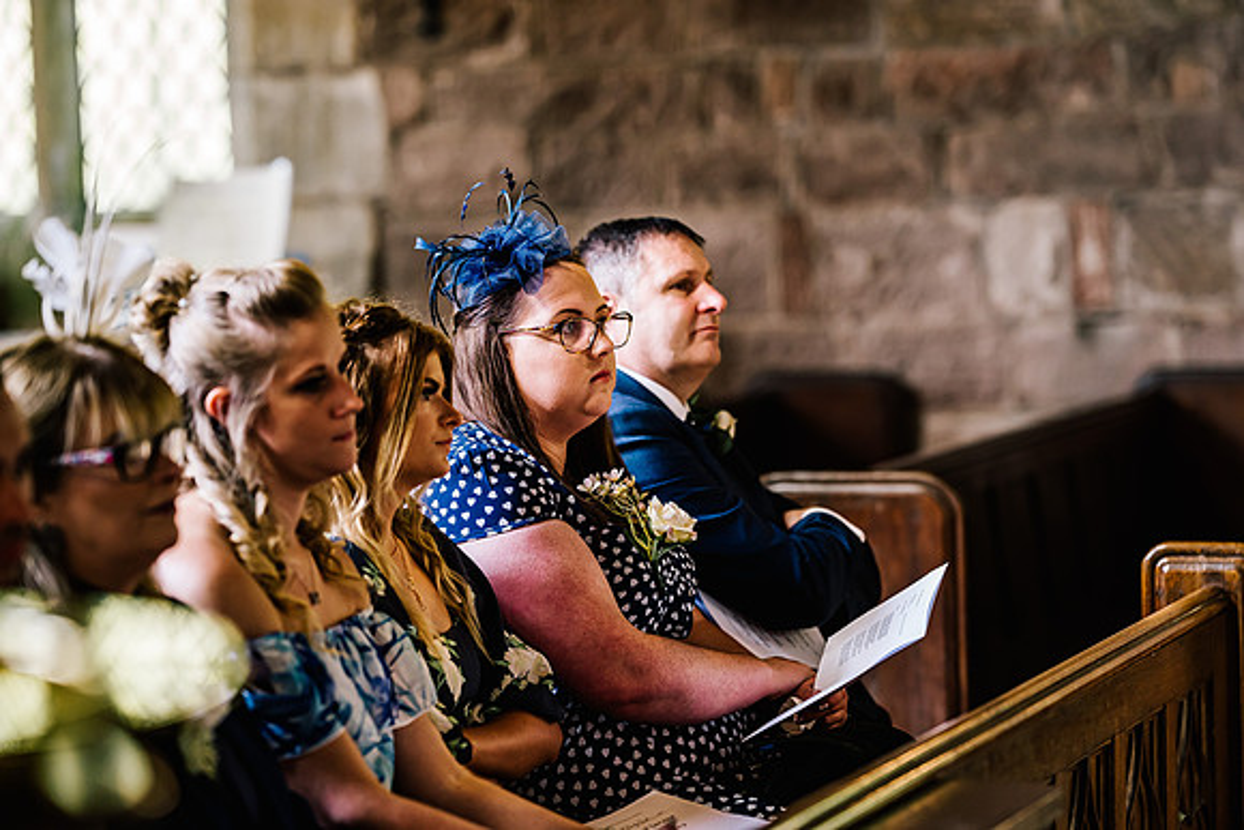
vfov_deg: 10.2
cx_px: 622
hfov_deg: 15.2
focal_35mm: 135
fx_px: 4666
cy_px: 415
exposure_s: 1/160
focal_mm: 135
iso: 1250
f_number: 2.5
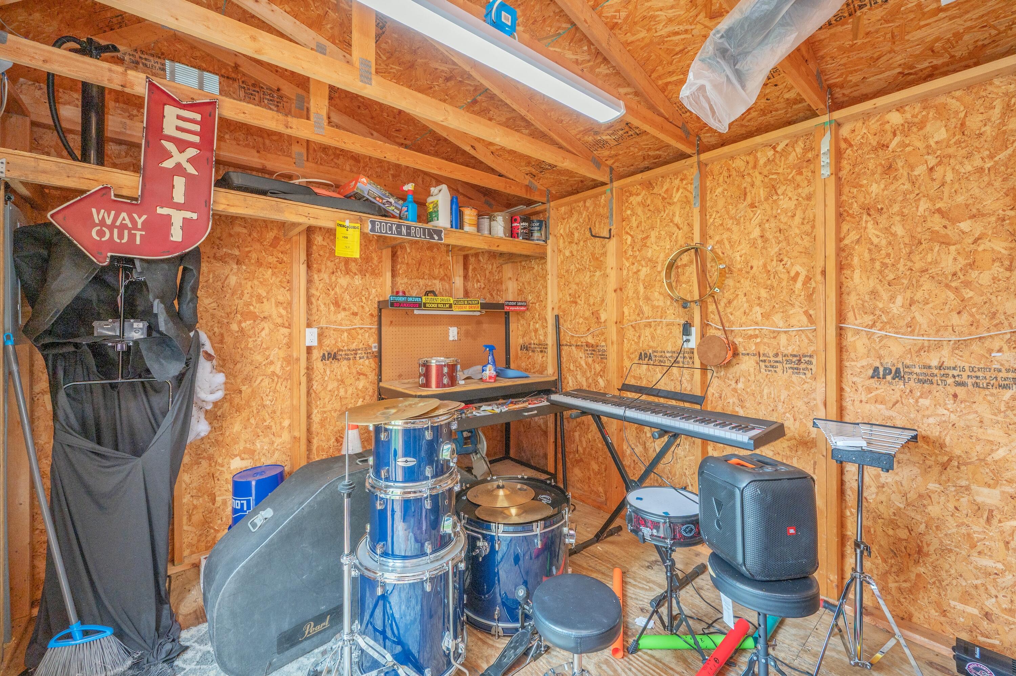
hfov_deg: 104.3
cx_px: 508
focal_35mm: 14
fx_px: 395
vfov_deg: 81.1
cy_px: 338
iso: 400
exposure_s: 1/30
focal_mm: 14
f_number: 9
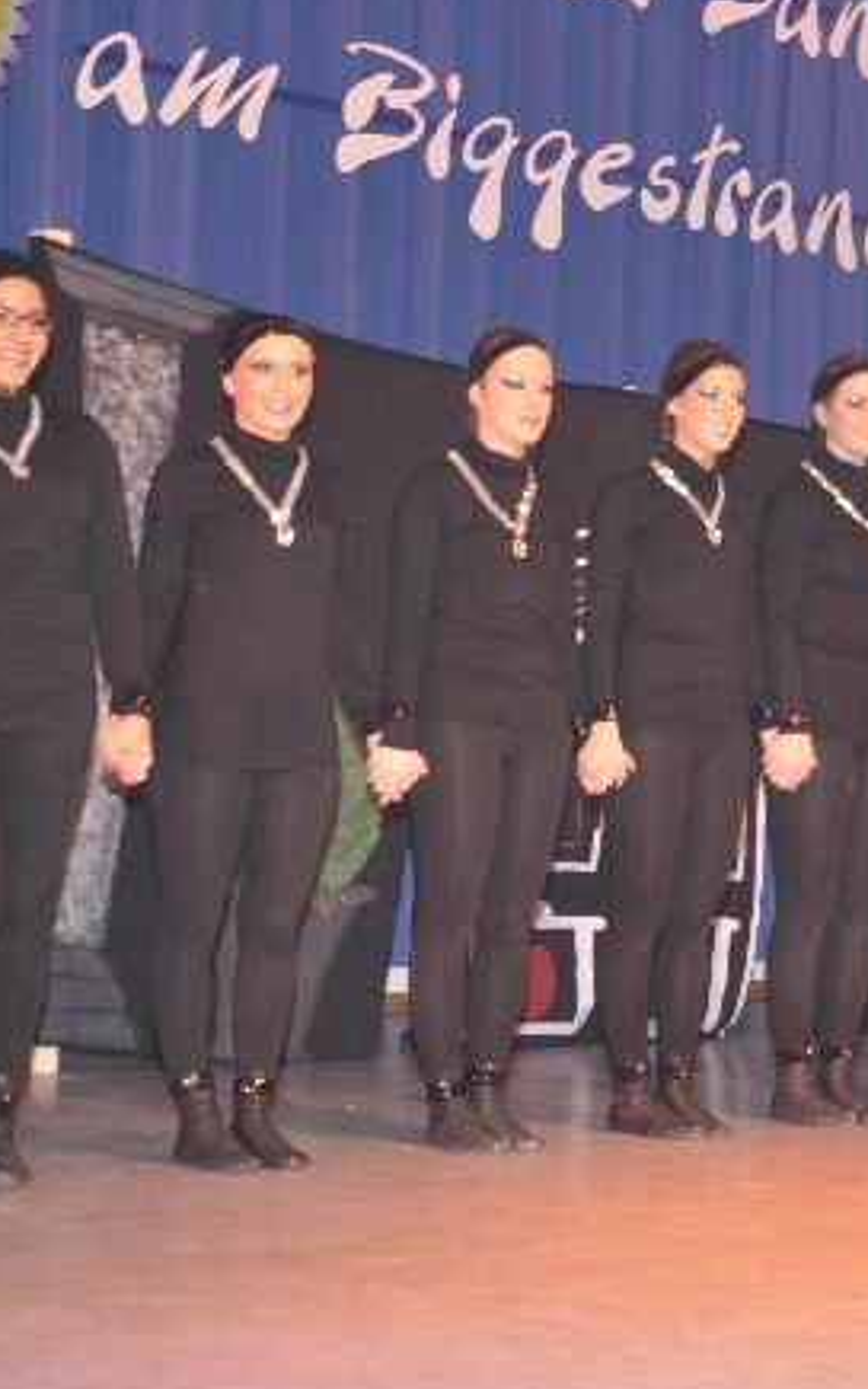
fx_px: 2762
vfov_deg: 28.2
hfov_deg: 17.0
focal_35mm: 73
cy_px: 675
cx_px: 1056
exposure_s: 1/60
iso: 450
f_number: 5
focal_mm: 26
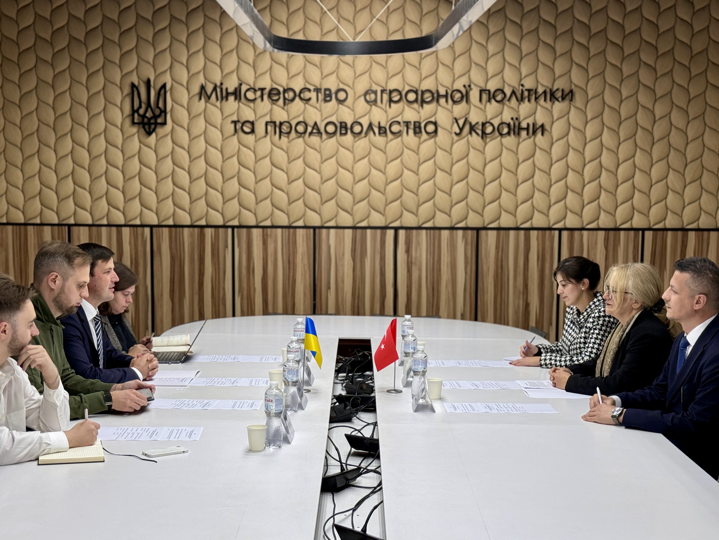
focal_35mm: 57
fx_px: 1184
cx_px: 351
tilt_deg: -6.2
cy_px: 313
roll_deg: -0.3
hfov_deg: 33.8
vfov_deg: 25.6
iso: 80
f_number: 1.78
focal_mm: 6.76
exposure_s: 1/100
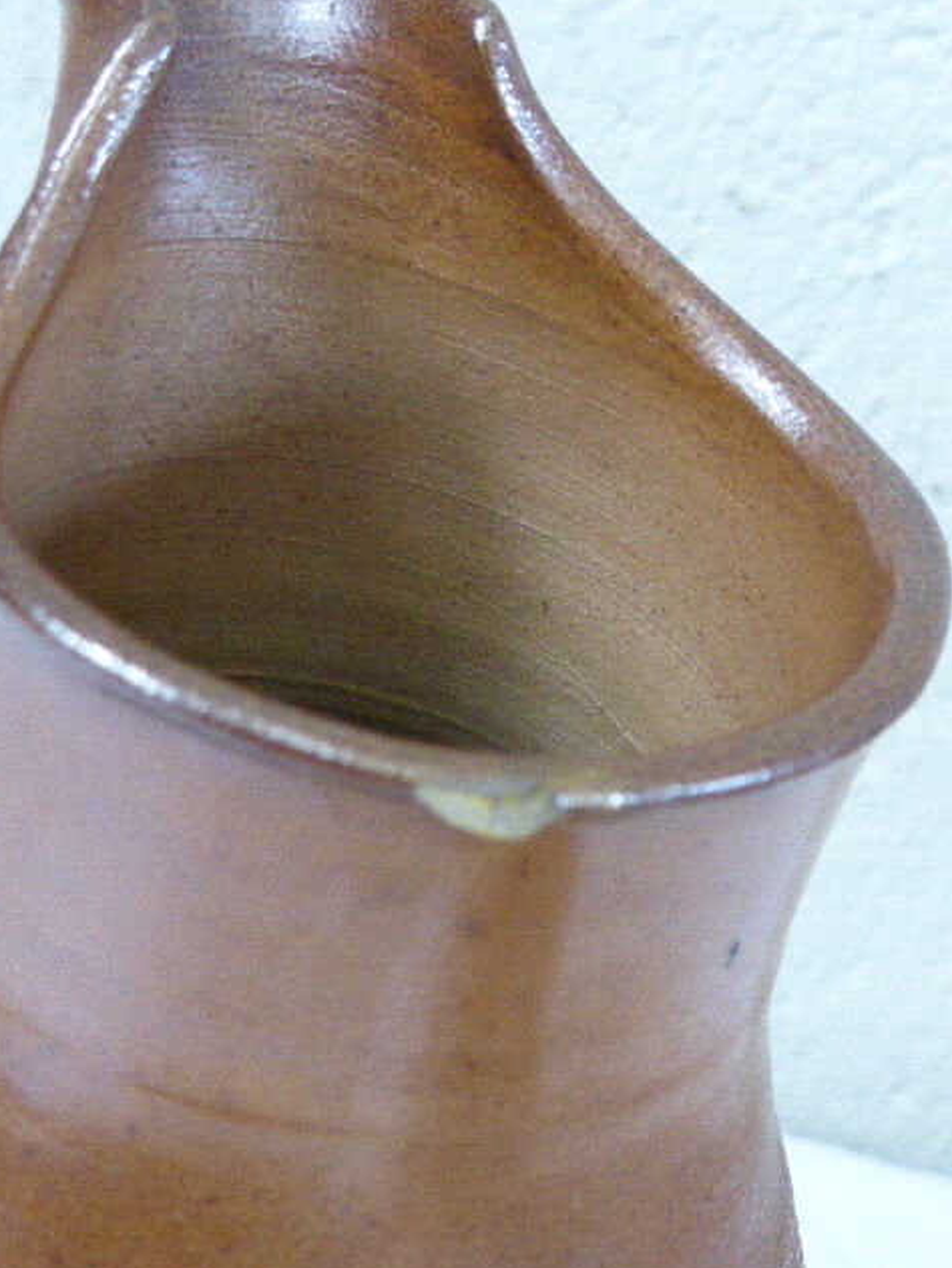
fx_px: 2747
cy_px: 637
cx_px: 472
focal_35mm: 75
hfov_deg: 19.7
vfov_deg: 26.0
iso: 1600
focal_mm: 12.5
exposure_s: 1/60
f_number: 5
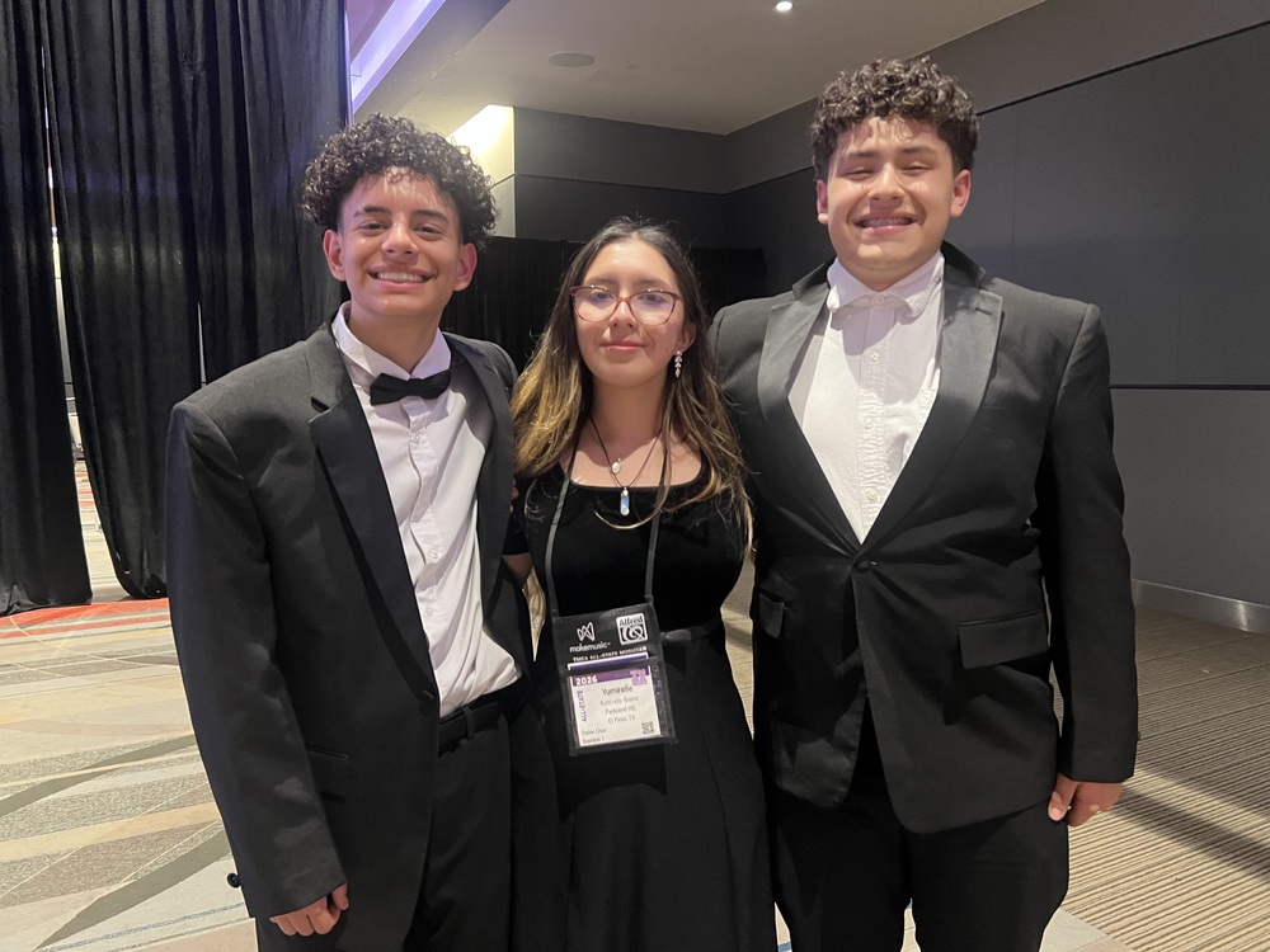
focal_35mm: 26
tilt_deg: -5.5
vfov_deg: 53.1
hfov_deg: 67.3
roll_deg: +1.5
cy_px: 476
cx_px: 635
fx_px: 954
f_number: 1.5
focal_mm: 5.7
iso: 500
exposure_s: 1/60
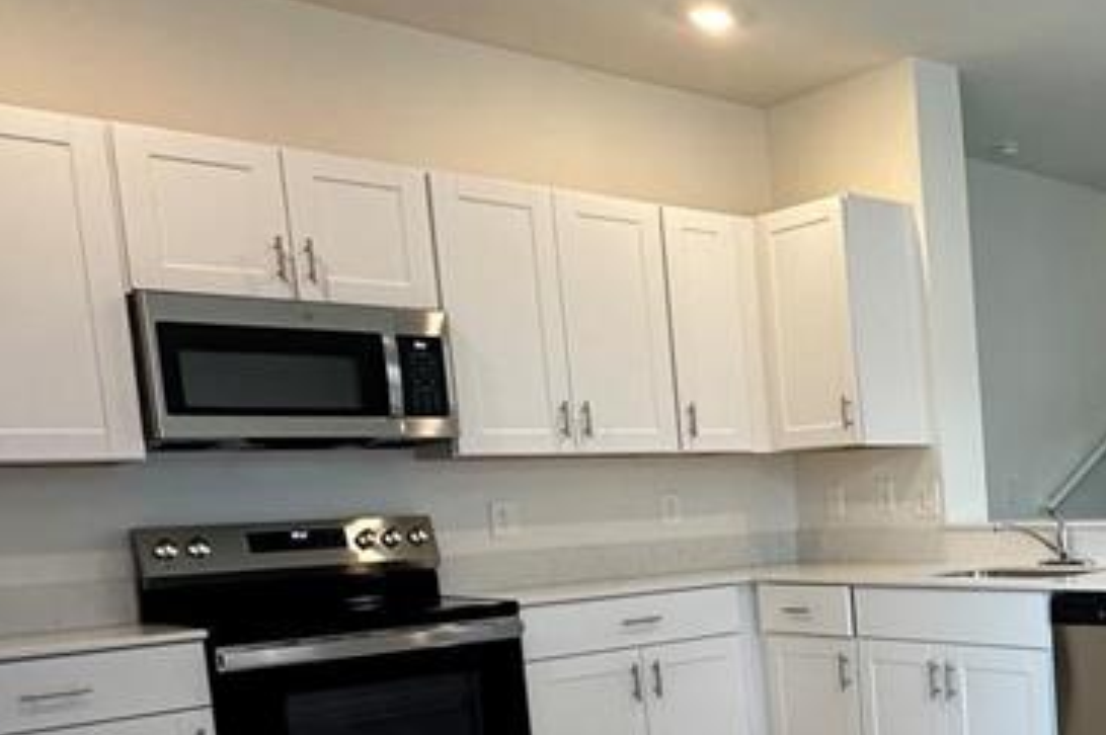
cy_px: 595
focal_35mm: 41
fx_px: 1258
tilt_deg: -5.0
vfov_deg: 31.7
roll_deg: +1.9
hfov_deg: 38.0
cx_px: 1261
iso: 160
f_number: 2.2
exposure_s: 1/60
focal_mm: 2.22
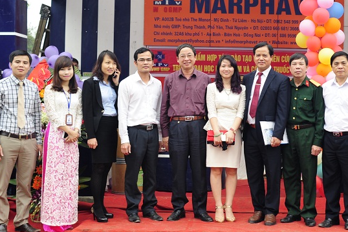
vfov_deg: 20.8
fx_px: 628
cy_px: 85
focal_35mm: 65
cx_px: 254
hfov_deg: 30.5
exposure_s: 1/125
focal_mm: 35
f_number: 4
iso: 200
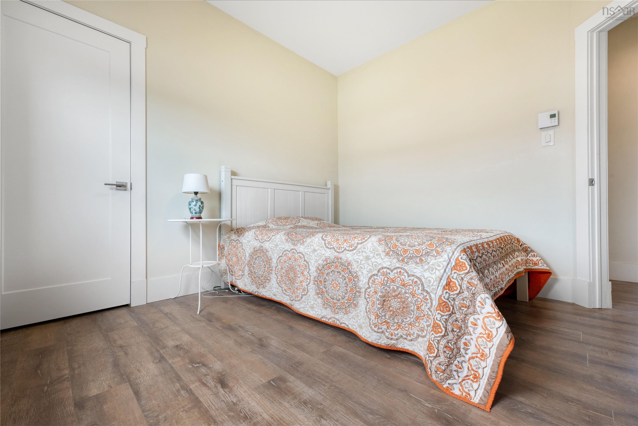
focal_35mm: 15
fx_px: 266
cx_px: 319
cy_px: 213
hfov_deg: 100.4
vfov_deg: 77.3
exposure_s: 1/100
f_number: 9
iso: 800
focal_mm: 15
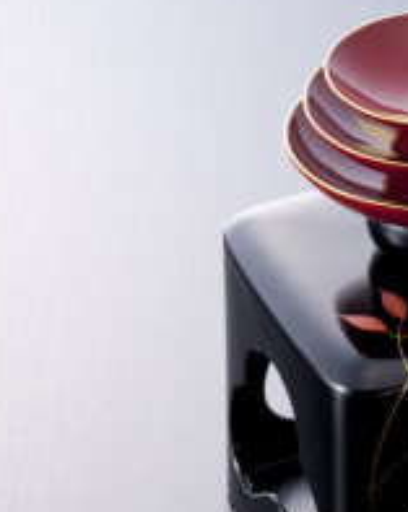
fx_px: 3752
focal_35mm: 248
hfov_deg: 6.2
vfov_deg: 7.8
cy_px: 494
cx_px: 387
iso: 100
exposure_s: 1/160
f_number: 16
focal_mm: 85
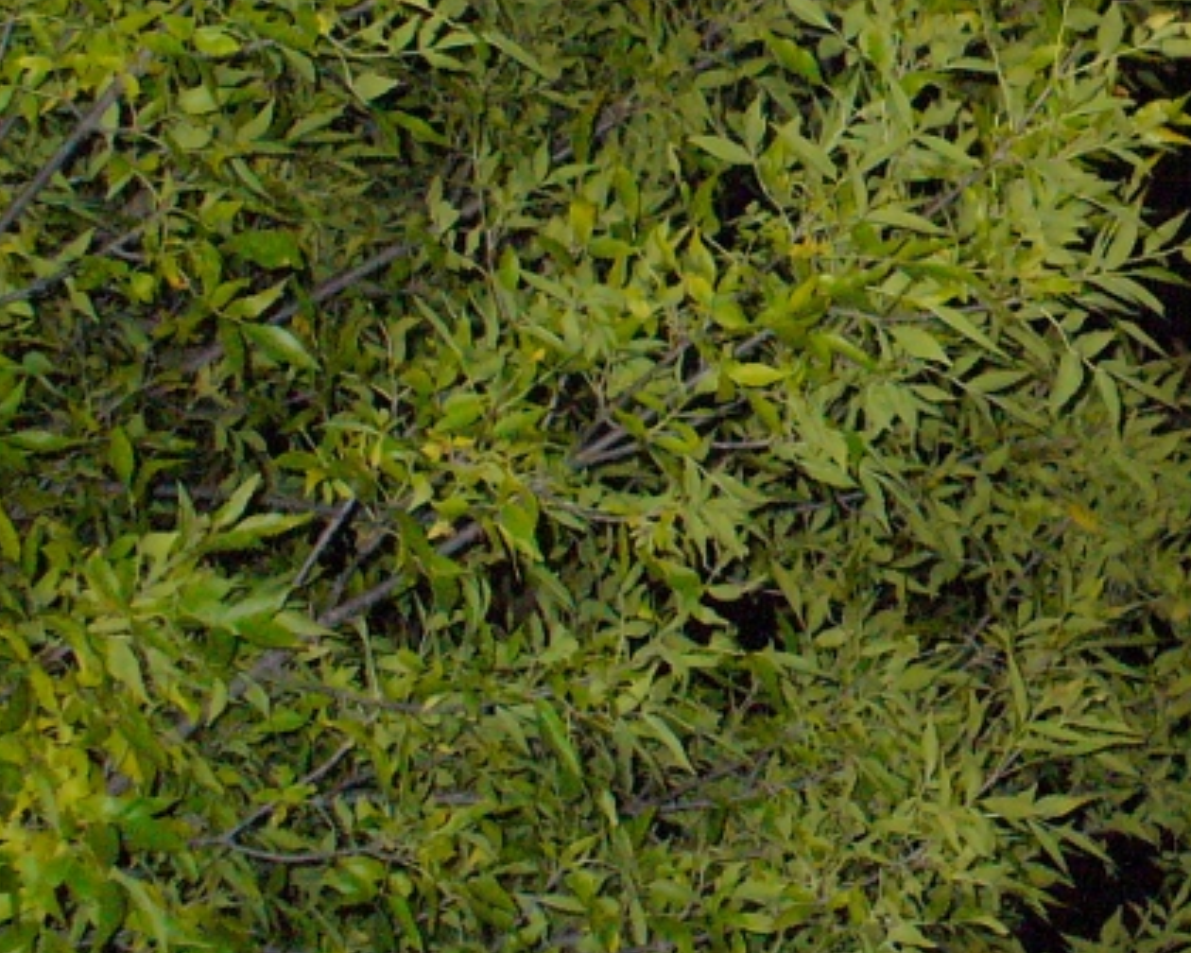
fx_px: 3102
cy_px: 182
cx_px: 1290
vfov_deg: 17.3
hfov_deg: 20.8
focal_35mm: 88
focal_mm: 6.1
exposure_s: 1/60
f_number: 2.8
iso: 400
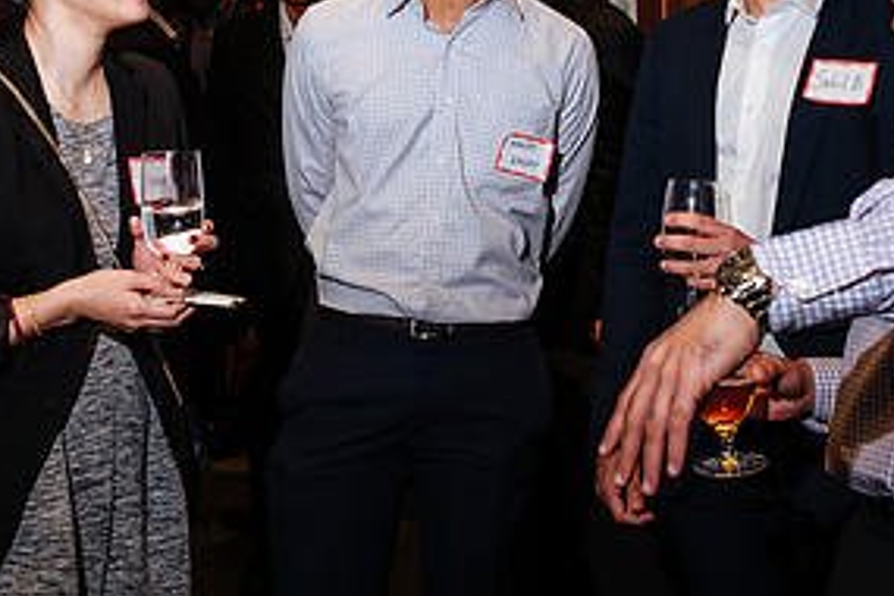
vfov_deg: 22.5
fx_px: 1465
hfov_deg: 33.9
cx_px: 403
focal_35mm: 59
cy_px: 73
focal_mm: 16.5
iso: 400
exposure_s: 1/60
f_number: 4
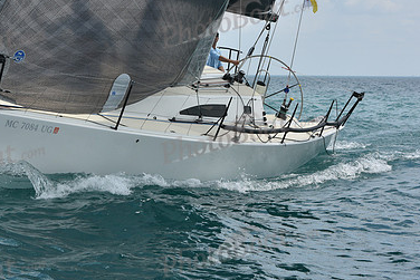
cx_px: 104
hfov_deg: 18.8
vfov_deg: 12.7
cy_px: 93
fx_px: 1260
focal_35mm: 108
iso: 250
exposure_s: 1/1250
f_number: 8
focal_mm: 70
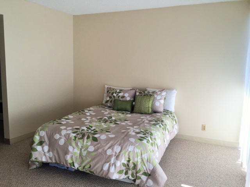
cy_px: 94
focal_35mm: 30
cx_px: 125
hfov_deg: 60.0
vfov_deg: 46.8
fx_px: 217
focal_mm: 4.12
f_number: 2.2
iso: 32
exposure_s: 1/383
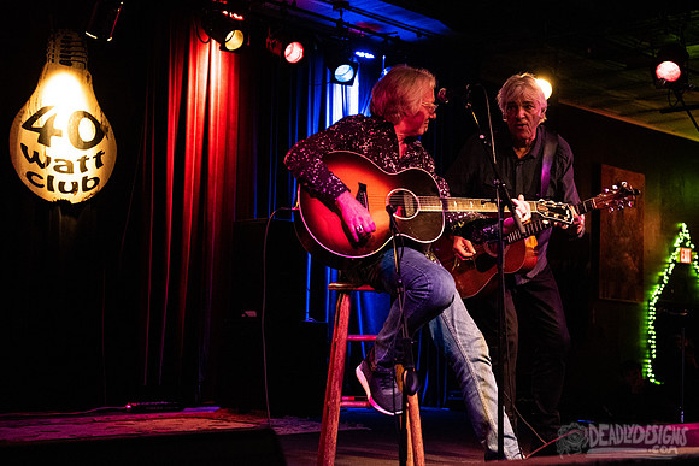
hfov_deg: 35.7
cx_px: 390
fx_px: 1085
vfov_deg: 24.3
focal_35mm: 56
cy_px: 208
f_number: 3.2
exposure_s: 1/80
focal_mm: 50
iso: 3200
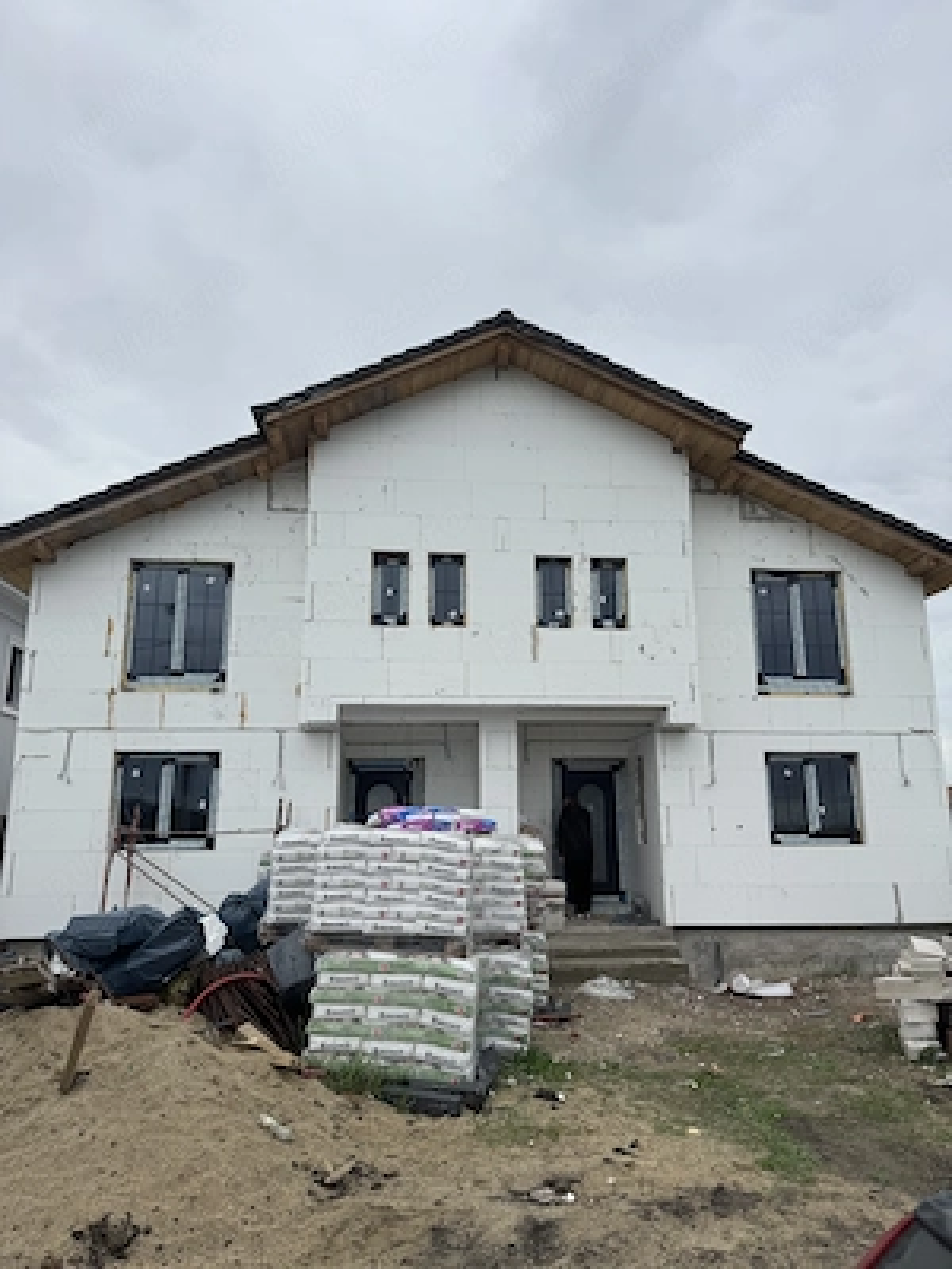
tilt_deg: +11.7
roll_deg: +0.4
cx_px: 476
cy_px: 634
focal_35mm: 24
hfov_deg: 56.8
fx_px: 880
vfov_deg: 71.6
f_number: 1.78
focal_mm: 6.76
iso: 80
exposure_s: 1/1980
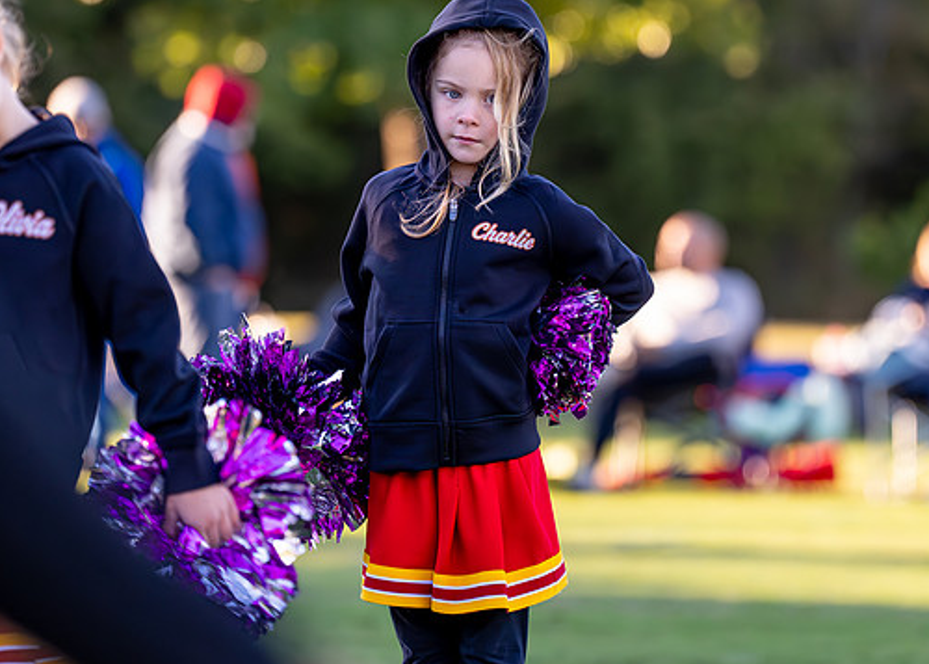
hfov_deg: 6.9
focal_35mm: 292
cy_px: 299
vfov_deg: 4.9
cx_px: 437
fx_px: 7703
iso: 1600
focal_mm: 151
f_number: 2.8
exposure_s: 1/3200
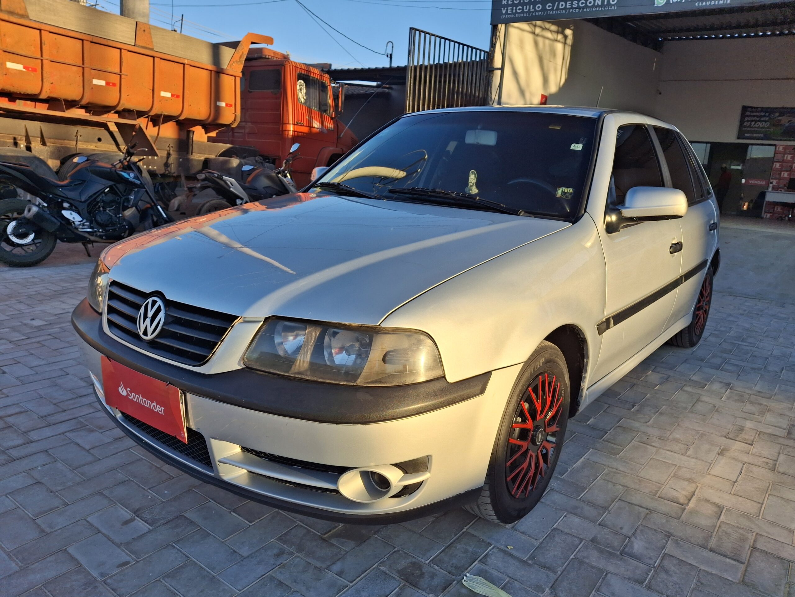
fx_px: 574
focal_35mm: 25
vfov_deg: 54.9
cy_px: 298
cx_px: 398
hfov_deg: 69.4
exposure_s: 1/641
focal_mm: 4.69
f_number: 1.8
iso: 25
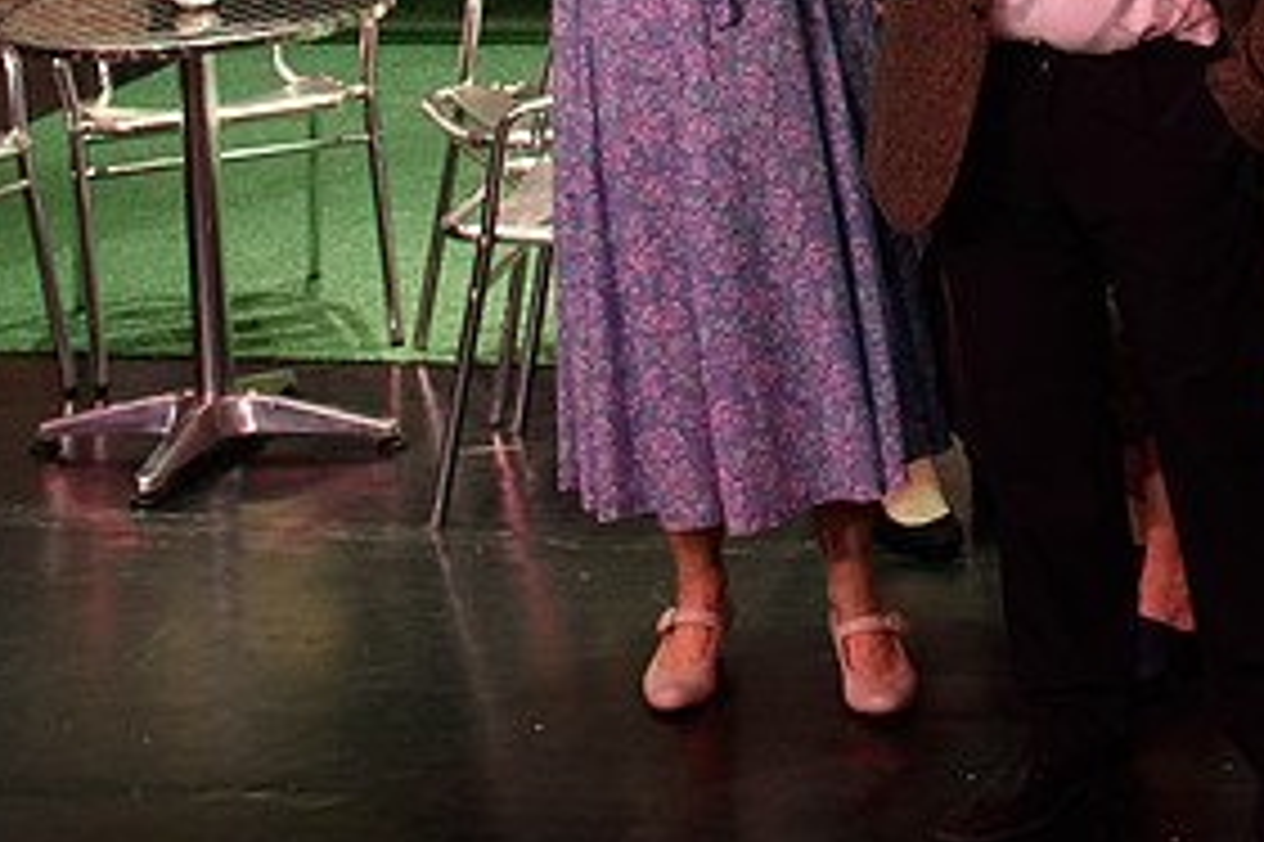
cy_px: -658
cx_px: 1645
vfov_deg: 9.5
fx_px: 4842
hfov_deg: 14.3
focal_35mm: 138
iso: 800
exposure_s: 1/80
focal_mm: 32
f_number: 4.5
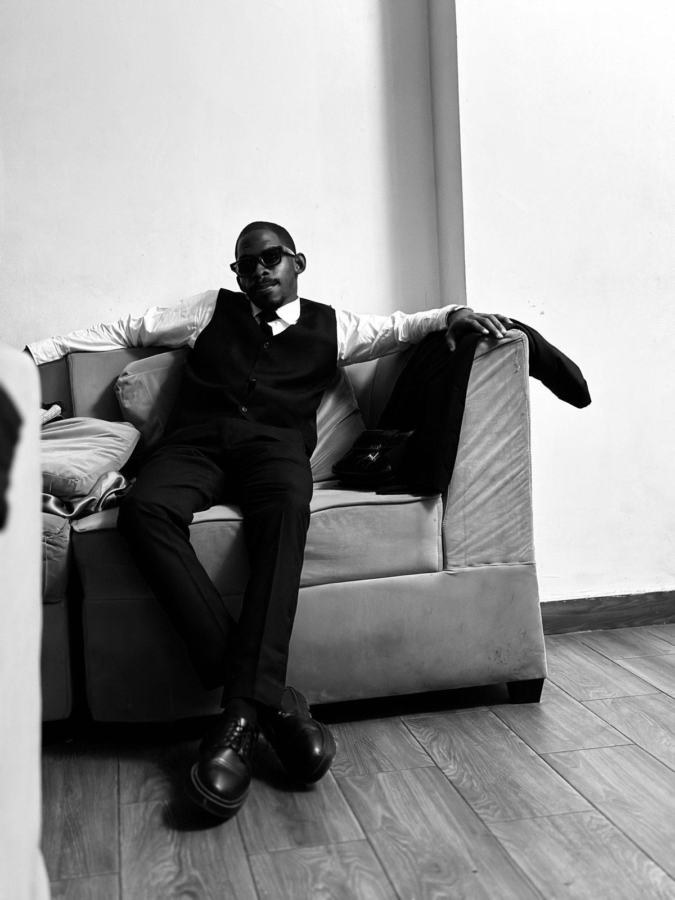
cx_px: 338
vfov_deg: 39.7
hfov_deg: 30.3
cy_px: 450
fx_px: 1248
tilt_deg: -4.9
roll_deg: +3.3
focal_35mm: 48
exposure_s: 1/51
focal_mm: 6.86
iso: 400
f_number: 1.78
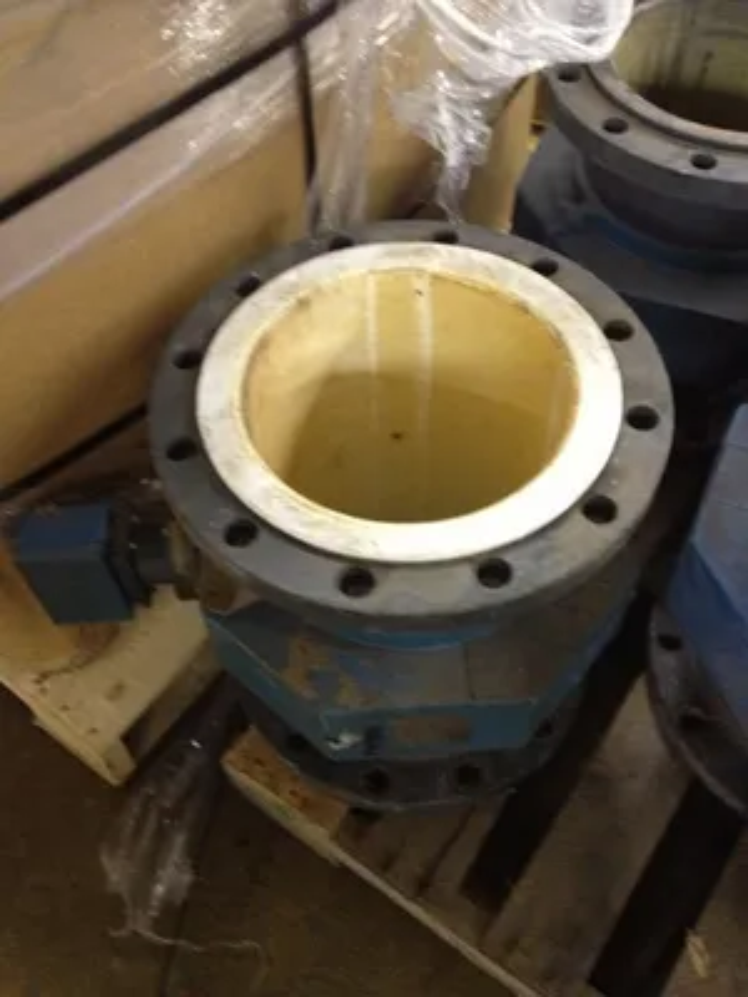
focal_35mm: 35
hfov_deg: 40.7
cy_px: 498
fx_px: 1008
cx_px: 374
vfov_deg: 52.6
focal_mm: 4.28
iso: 400
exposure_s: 1/17
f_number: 2.4
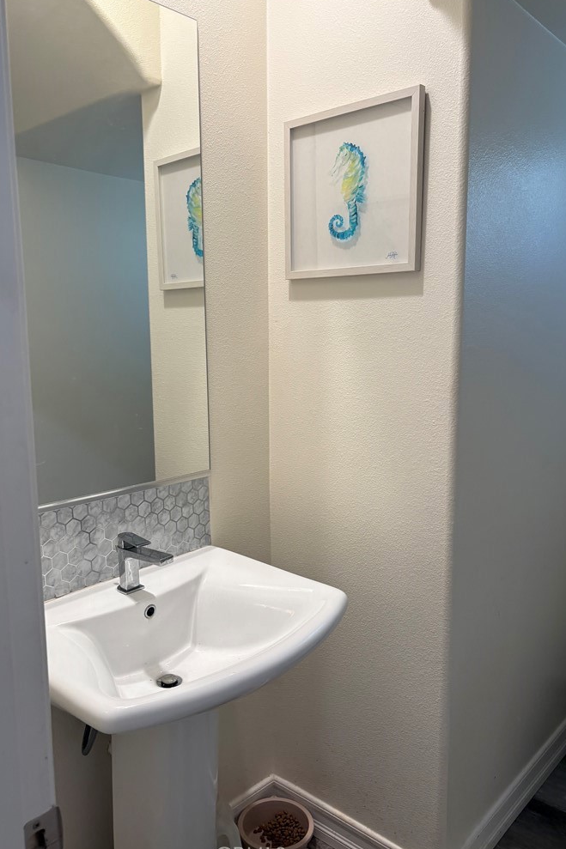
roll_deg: +0.8
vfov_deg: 65.5
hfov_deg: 46.4
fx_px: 661
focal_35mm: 28
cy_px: 428
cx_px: 274
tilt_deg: -6.7
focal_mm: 5.96
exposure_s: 1/120
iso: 125
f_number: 1.6
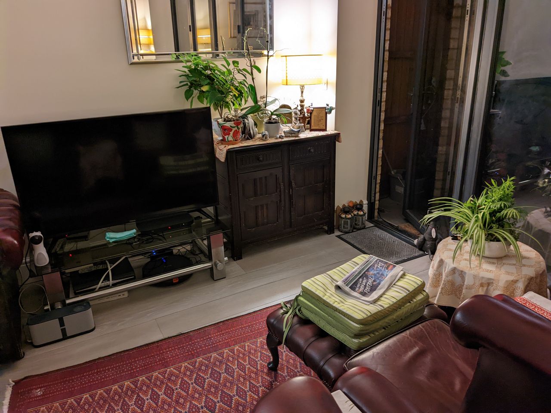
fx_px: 430
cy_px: 206
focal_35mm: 27
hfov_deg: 65.3
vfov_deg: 51.4
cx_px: 276
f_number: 1.73
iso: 45
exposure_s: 1/8.33
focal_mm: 4.38
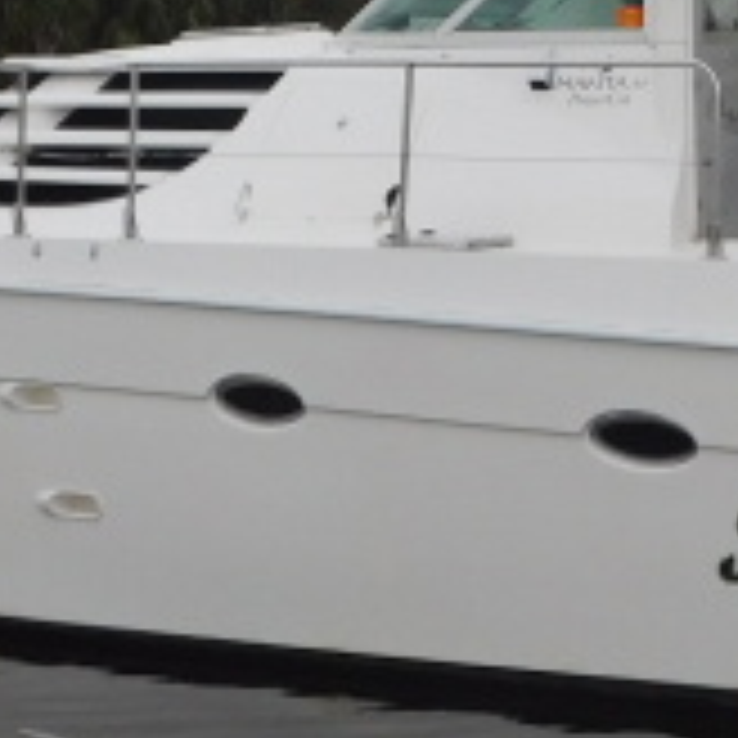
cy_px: -54
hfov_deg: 13.5
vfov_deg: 13.3
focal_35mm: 129
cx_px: 518
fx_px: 3112
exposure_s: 1/640
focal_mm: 5.3
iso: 125
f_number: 3.2
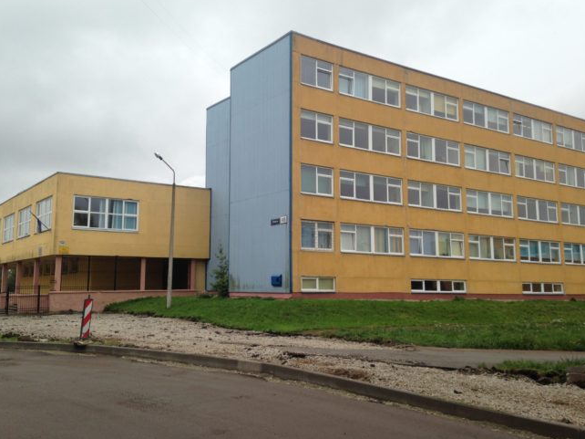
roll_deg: +0.4
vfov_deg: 39.6
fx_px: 608
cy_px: 212
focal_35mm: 36
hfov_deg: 51.3
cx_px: 272
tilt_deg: +7.3
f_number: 2.4
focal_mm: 4.12
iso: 50
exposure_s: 1/364
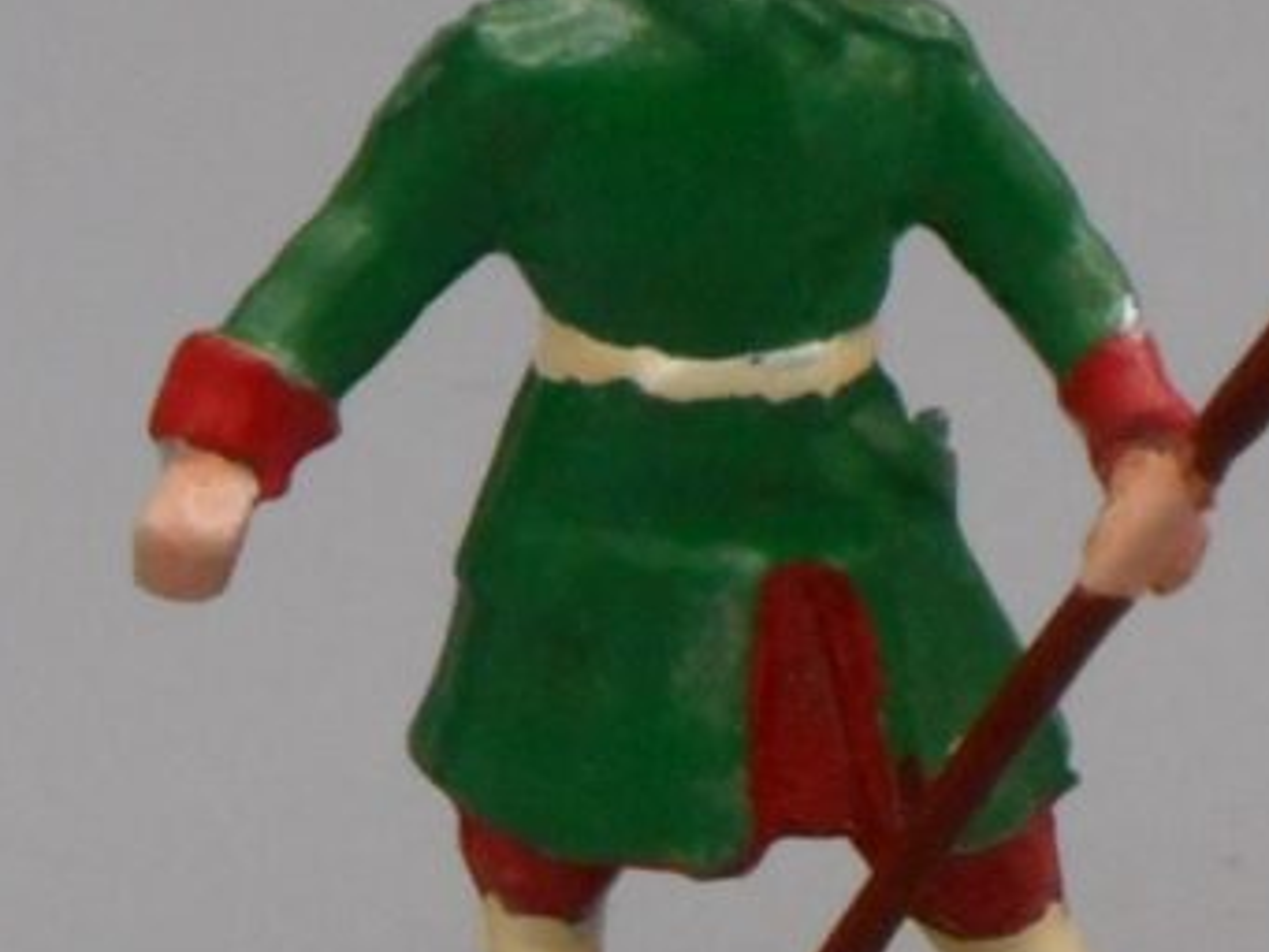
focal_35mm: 363
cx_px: 848
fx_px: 13312
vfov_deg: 4.1
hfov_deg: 5.5
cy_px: 100
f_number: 5.4
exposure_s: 1/250
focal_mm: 21.5
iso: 280
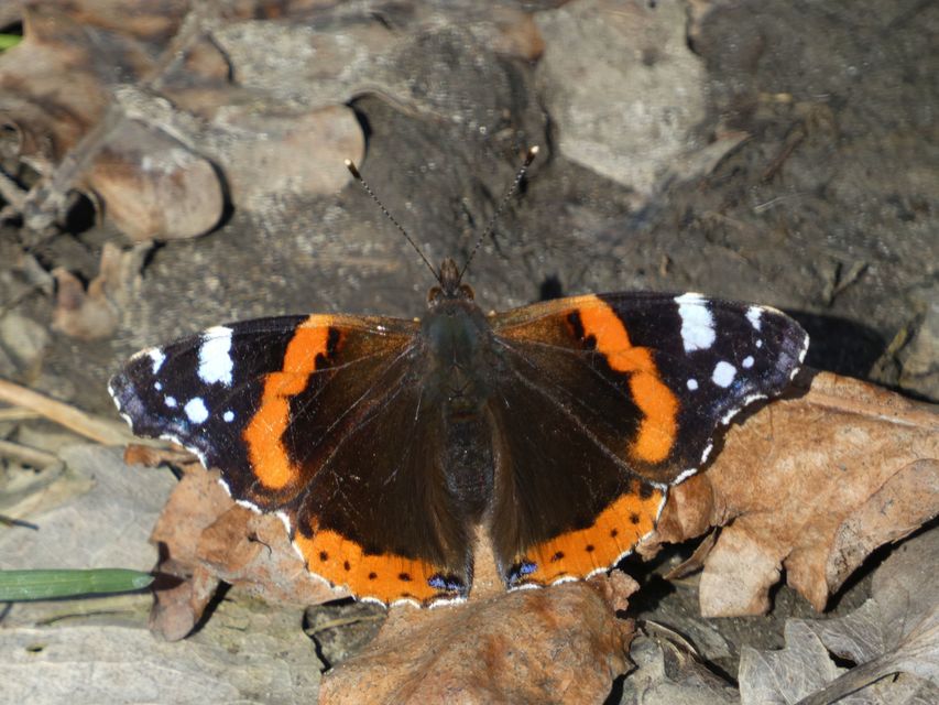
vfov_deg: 1.4
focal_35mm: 1086
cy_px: 352
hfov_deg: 1.8
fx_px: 29463
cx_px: 470
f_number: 5.7
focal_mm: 194.6
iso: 80
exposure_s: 1/125
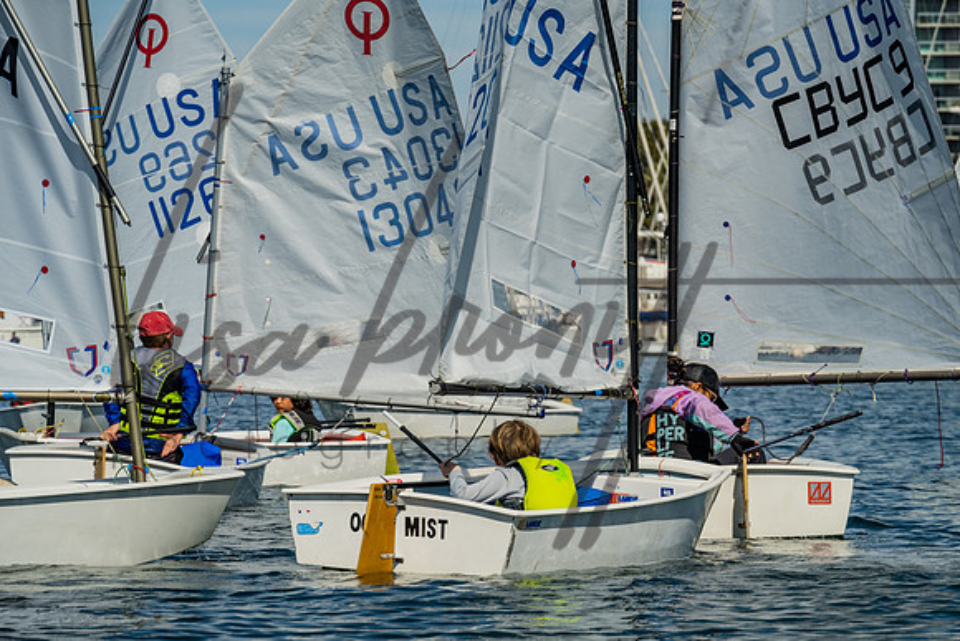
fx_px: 5692
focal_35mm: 213
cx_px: 554
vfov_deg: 6.4
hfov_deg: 9.6
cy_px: 370
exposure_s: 1/500
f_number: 10
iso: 250
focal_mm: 185
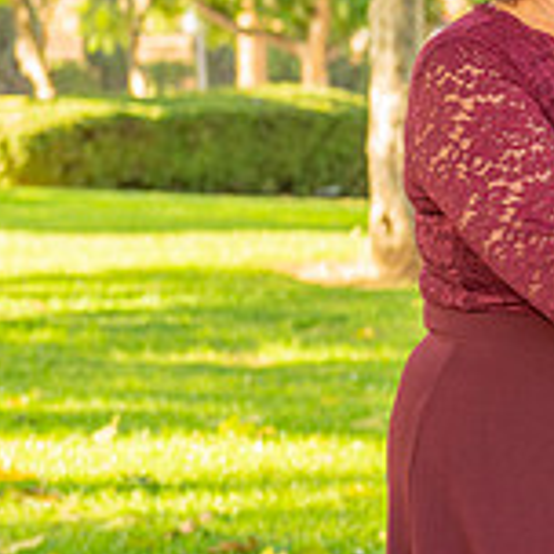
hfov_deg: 9.2
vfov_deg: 9.4
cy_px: 160
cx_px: 883
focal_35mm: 185
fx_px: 3350
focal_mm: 48
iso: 200
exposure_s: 1/200
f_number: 3.5
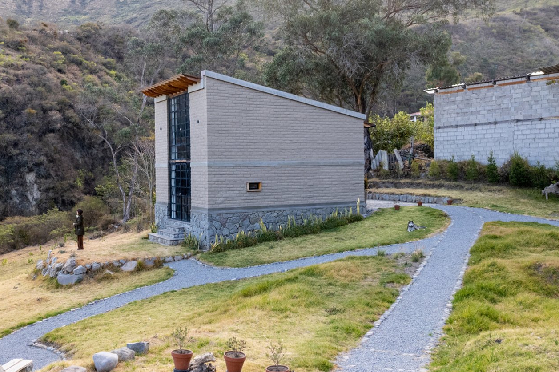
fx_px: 543
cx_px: 185
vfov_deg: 37.8
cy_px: 168
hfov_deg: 53.3
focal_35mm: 35
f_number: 2.8
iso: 100
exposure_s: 1/125
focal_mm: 8.38
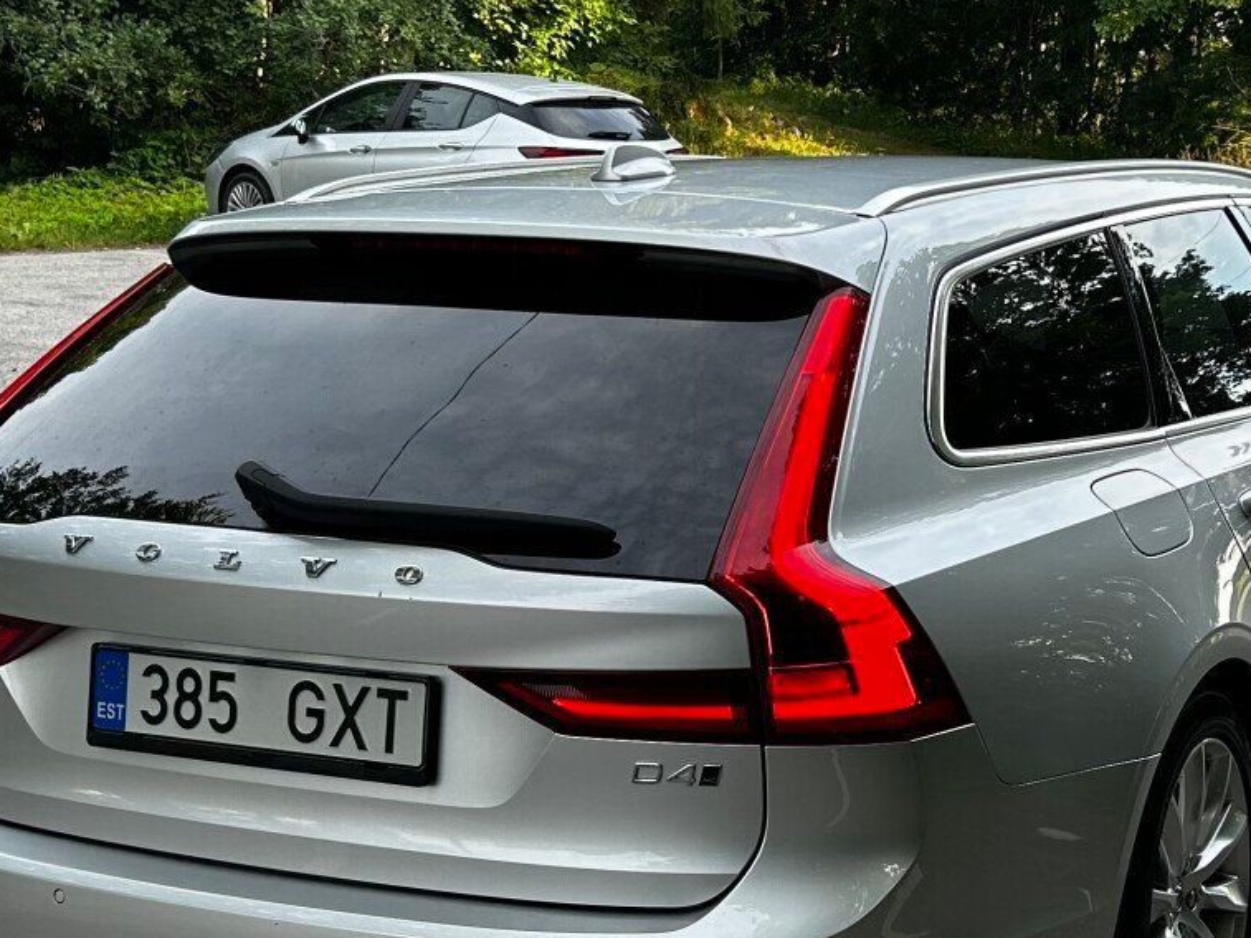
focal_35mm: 67
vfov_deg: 21.9
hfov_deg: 28.6
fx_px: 2422
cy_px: 538
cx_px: 914
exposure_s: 1/306
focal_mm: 5.7
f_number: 1.5
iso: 50
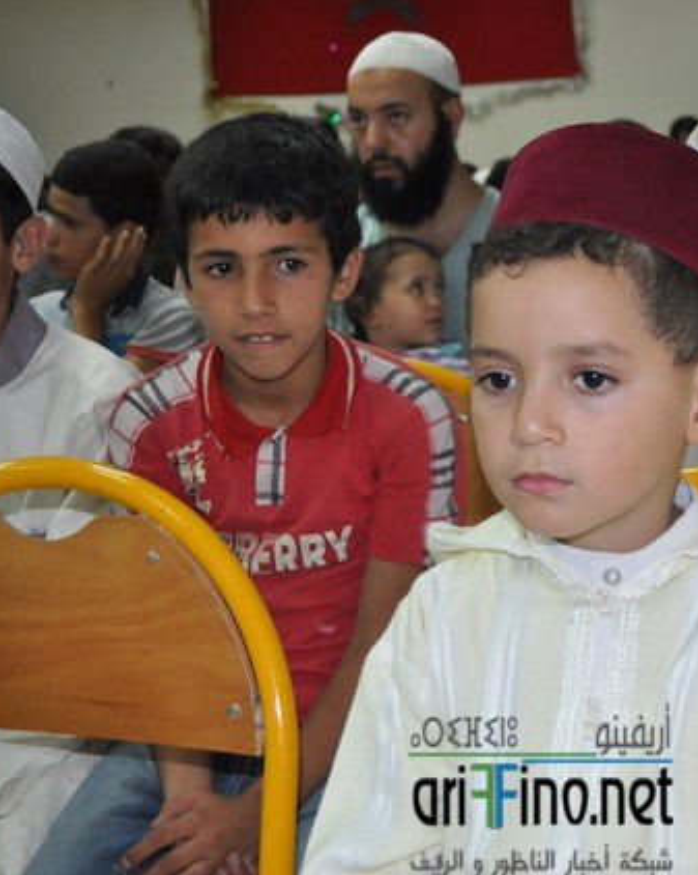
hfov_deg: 23.5
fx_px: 1654
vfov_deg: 29.6
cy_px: 439
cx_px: 541
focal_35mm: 64
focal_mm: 30
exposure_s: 1/60
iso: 800
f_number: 4.2
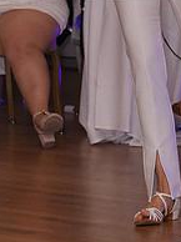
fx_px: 2194
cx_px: 218
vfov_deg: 6.3
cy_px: -42
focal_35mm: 314
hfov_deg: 4.7
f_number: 5.6
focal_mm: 109
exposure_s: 1/250
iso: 5000
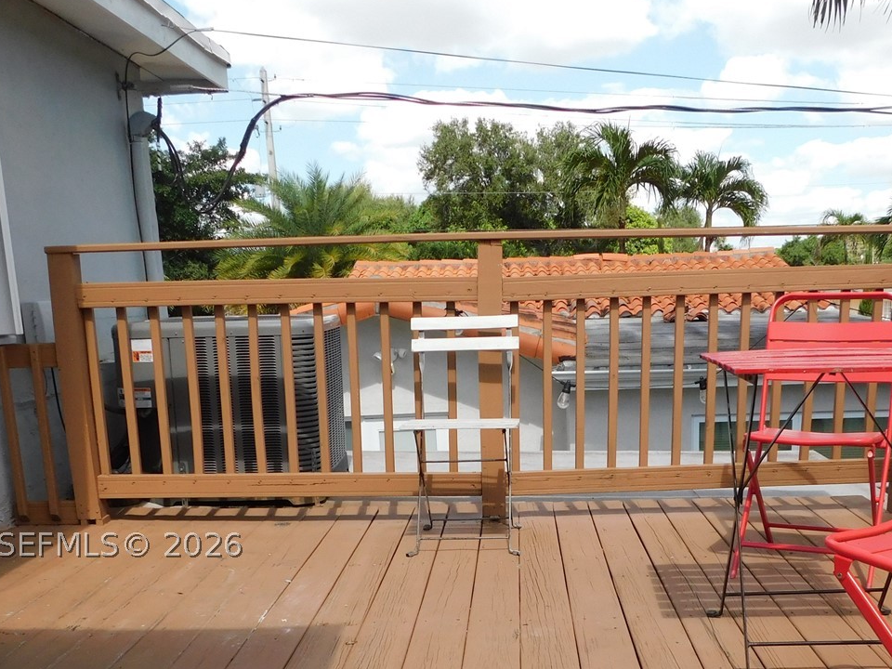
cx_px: 527
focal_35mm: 40
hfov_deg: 46.6
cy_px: 544
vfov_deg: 34.7
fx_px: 1031
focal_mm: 4.1
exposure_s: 1/1000
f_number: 3
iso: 125
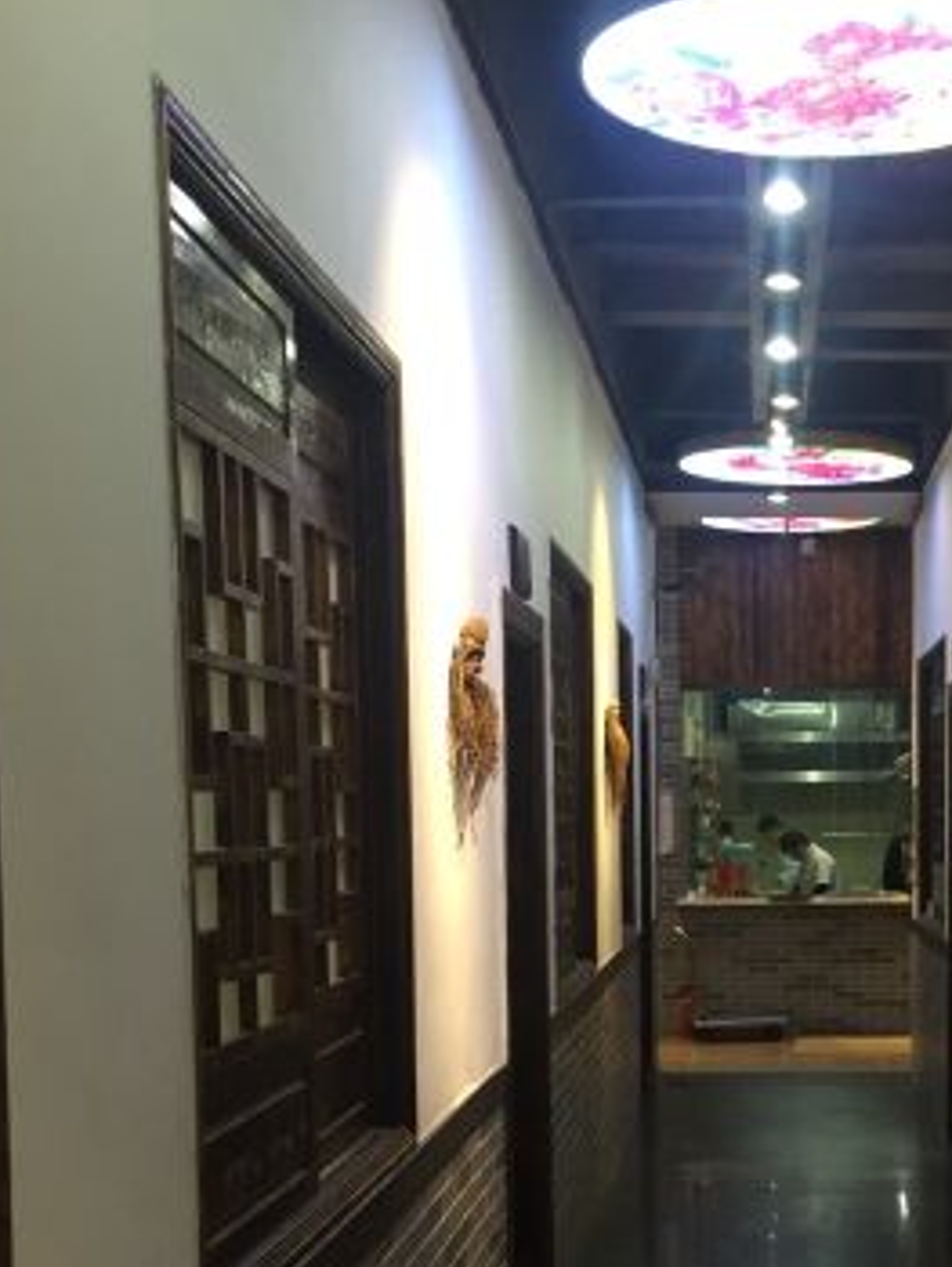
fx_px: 2124
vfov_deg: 32.4
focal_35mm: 58
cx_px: 802
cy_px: 999
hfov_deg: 24.7
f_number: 2.2
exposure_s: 1/33
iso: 125
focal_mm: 4.15
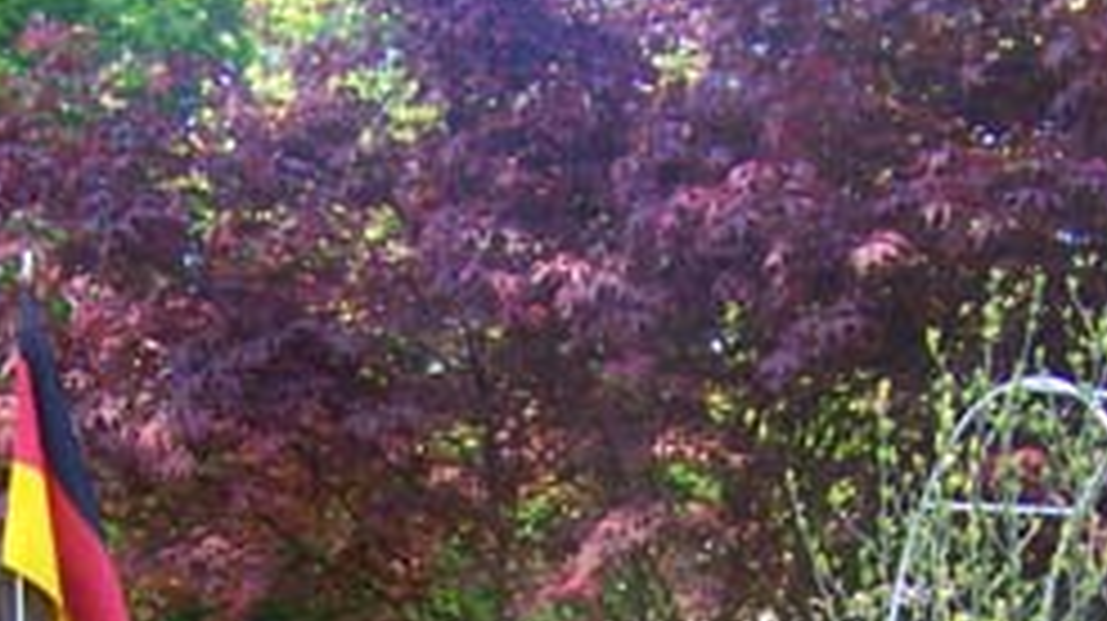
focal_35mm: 101
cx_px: 441
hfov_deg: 21.1
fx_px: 2963
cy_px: 954
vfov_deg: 11.4
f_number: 2.8
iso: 160
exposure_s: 1/125
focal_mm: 6.3
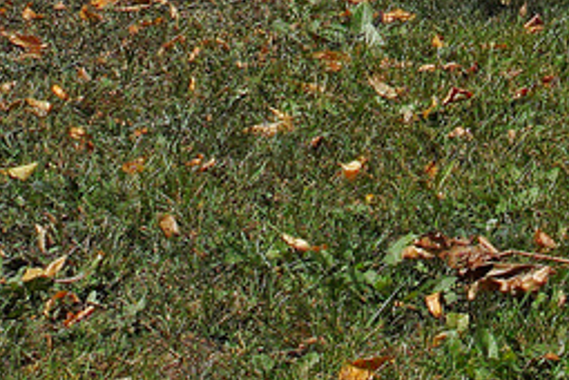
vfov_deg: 4.2
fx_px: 5026
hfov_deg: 6.1
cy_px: -713
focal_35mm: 318
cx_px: 1566
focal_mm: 30
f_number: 8
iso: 100
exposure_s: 1/200
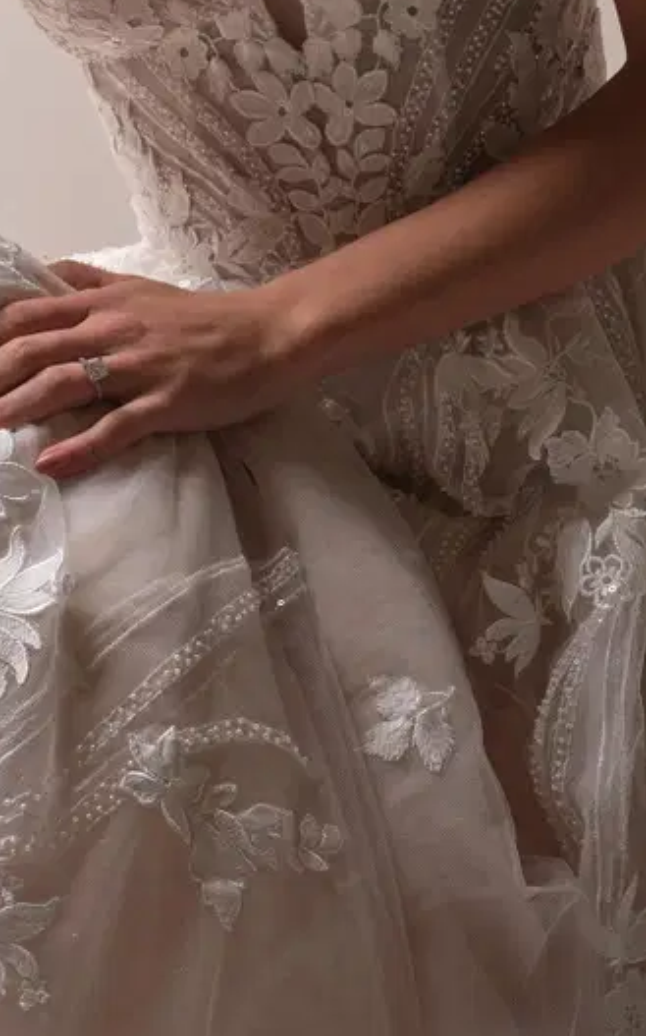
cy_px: -65
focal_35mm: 111
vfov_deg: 18.2
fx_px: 3129
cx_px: 59
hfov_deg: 11.7
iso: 800
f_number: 11
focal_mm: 58.6
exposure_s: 1/125
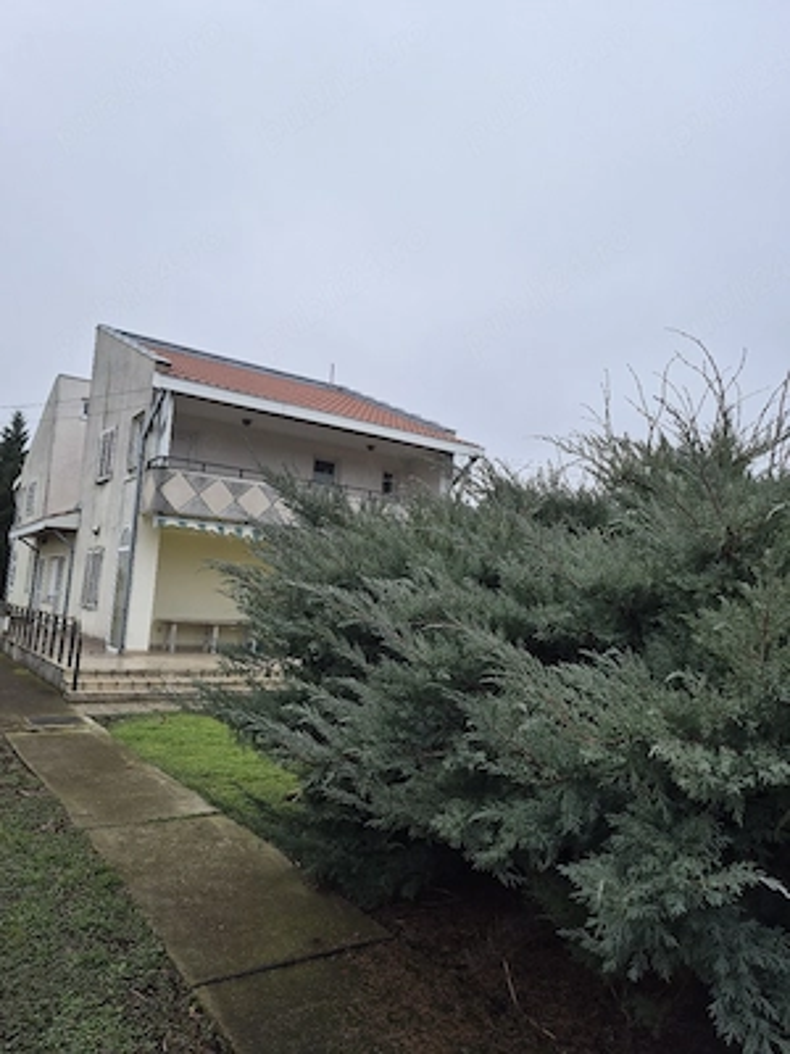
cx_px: 395
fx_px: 700
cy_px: 527
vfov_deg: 73.9
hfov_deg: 58.9
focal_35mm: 23
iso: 80
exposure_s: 1/1667
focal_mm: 5.4
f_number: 1.8
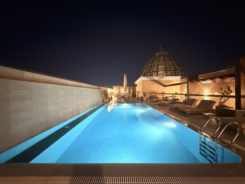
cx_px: 122
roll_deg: +0.5
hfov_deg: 102.1
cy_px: 92
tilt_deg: +0.0
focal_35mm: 14
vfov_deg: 85.7
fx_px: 99
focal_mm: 2.22
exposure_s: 1/40
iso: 1250
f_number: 2.2
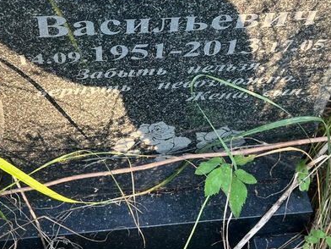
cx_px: 152
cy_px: 58
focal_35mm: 53
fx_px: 507
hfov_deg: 36.1
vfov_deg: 27.1
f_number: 1.5
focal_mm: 5.7
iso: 64
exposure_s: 1/121
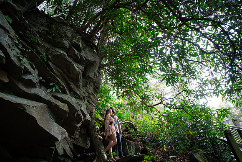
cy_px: 81
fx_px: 161
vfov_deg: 53.2
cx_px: 121
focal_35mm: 24
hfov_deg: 73.7
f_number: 2.8
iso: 1250
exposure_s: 1/500
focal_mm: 24
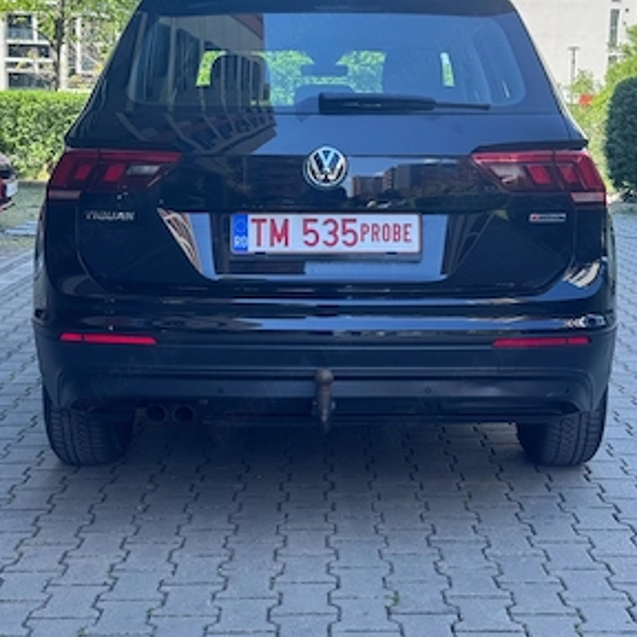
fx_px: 1228
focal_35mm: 59
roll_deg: -0.9
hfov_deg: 29.1
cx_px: 325
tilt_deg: -6.3
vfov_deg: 29.0
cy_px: 241
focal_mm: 6.76
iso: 64
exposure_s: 1/792
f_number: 1.78
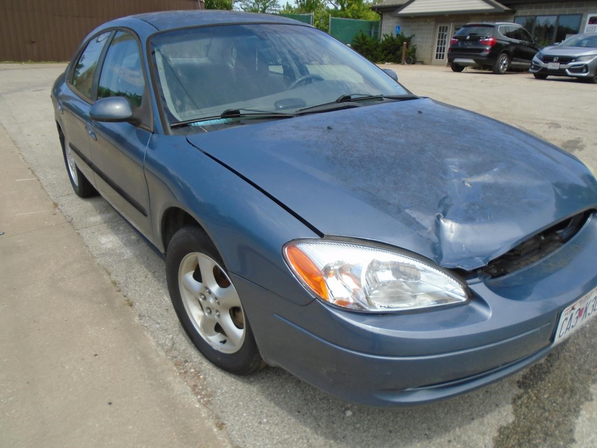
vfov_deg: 53.1
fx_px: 448
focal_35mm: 26
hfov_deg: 67.3
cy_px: 224
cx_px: 298
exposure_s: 1/800
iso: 100
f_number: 3.2
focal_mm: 4.6
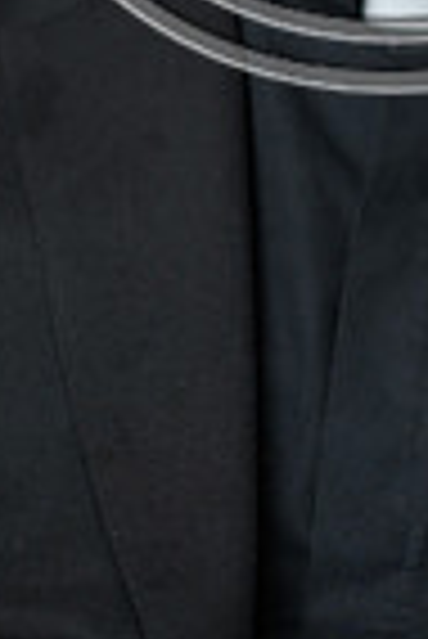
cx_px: 392
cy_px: -328
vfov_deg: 4.1
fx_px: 8859
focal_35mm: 498
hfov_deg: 2.8
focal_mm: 105
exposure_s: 1/125
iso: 160
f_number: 2
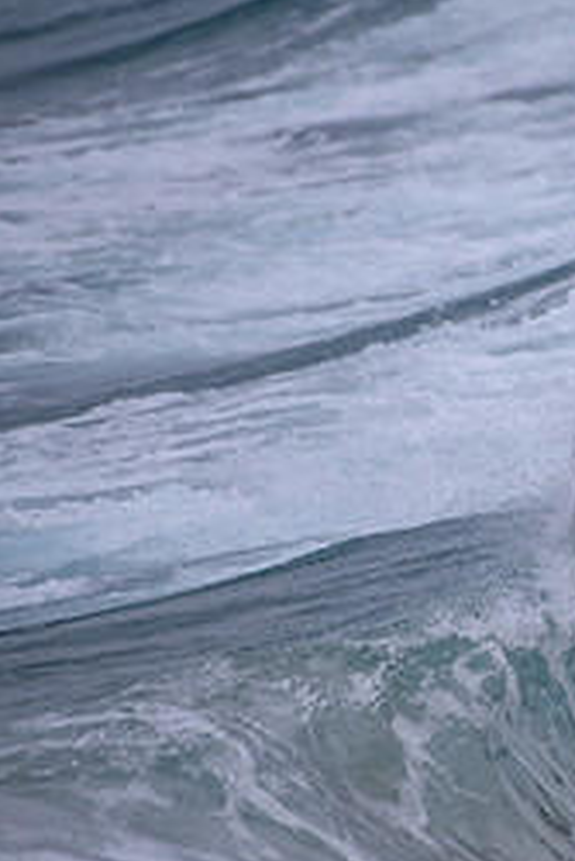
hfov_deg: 1.0
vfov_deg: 1.5
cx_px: 762
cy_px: 423
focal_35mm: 1421
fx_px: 33995
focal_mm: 500
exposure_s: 1/2000
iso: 90
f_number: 5.6
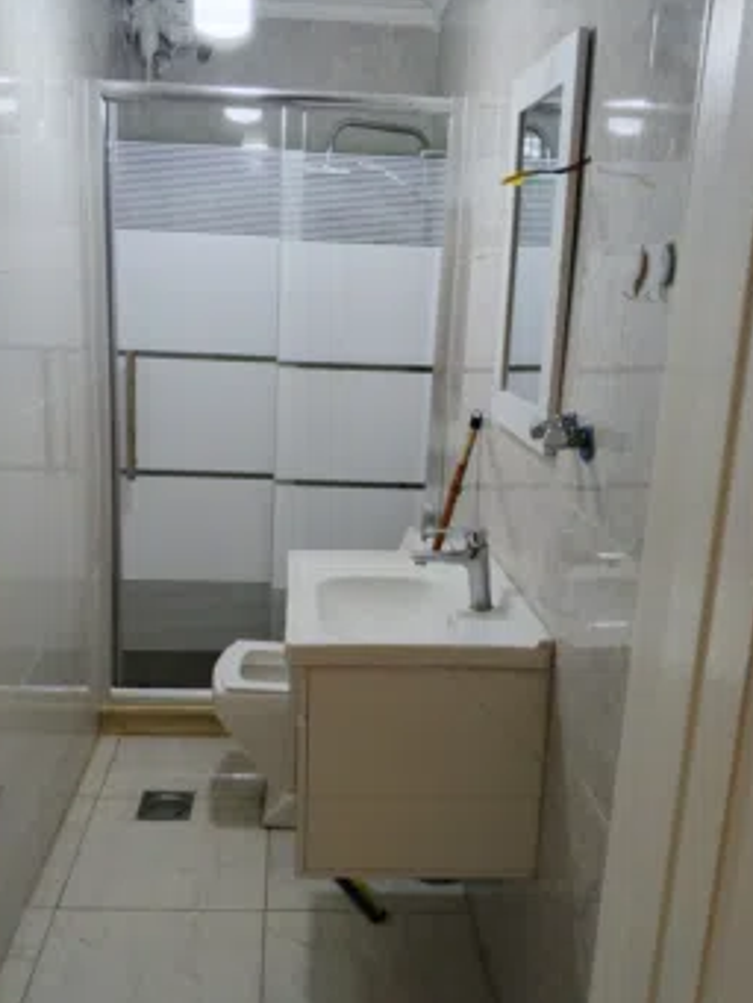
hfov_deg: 51.2
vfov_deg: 65.3
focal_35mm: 27
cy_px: 515
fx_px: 783
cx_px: 321
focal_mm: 4.09
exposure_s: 1/100
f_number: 1.6
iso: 275
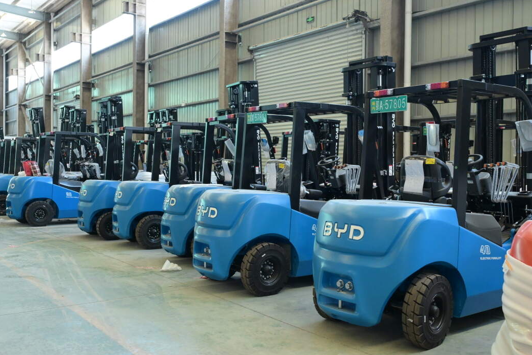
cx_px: 272
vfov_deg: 35.9
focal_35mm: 37
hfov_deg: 51.9
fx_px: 547
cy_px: 176
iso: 3200
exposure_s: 1/320
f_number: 4
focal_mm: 24
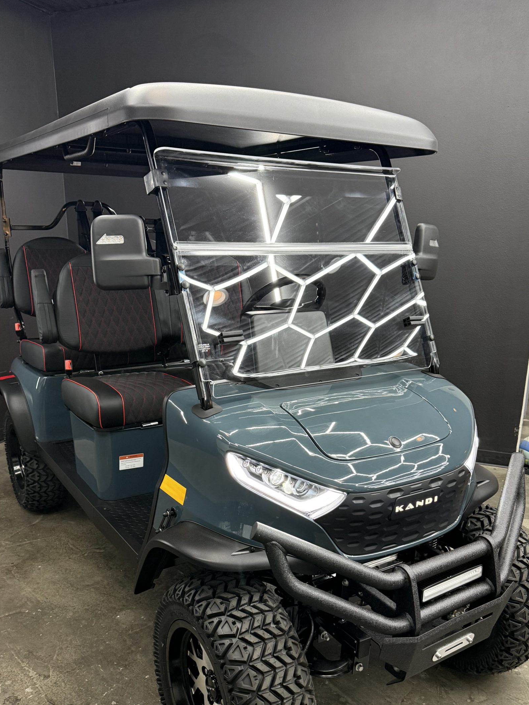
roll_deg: -1.4
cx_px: 254
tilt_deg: -14.2
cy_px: 421
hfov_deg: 48.2
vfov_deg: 61.2
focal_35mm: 29
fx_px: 591
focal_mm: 6.76
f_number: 1.78
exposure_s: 1/60
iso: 250
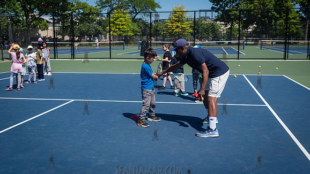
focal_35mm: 38
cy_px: 80
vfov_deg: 31.2
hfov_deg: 52.8
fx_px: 312
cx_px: 155
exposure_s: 1/2500
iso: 200
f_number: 4
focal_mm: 35
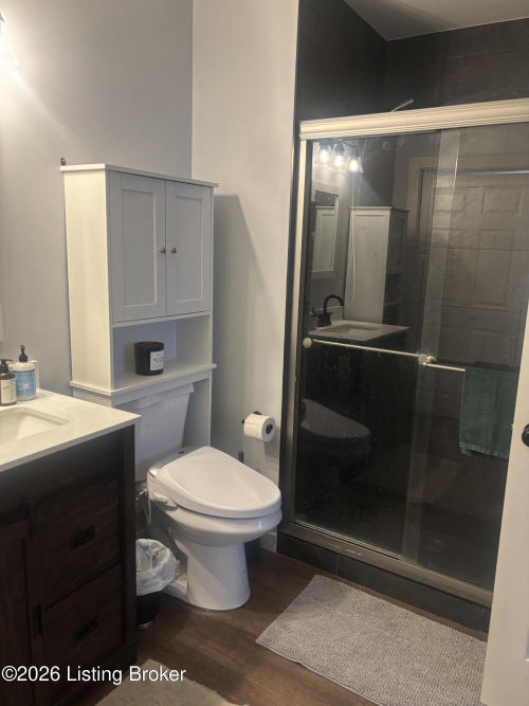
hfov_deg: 53.0
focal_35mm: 26
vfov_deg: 67.3
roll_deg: -3.4
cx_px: 264
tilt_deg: -12.7
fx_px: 530
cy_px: 353
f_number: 1.6
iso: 200
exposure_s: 1/60
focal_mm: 5.96
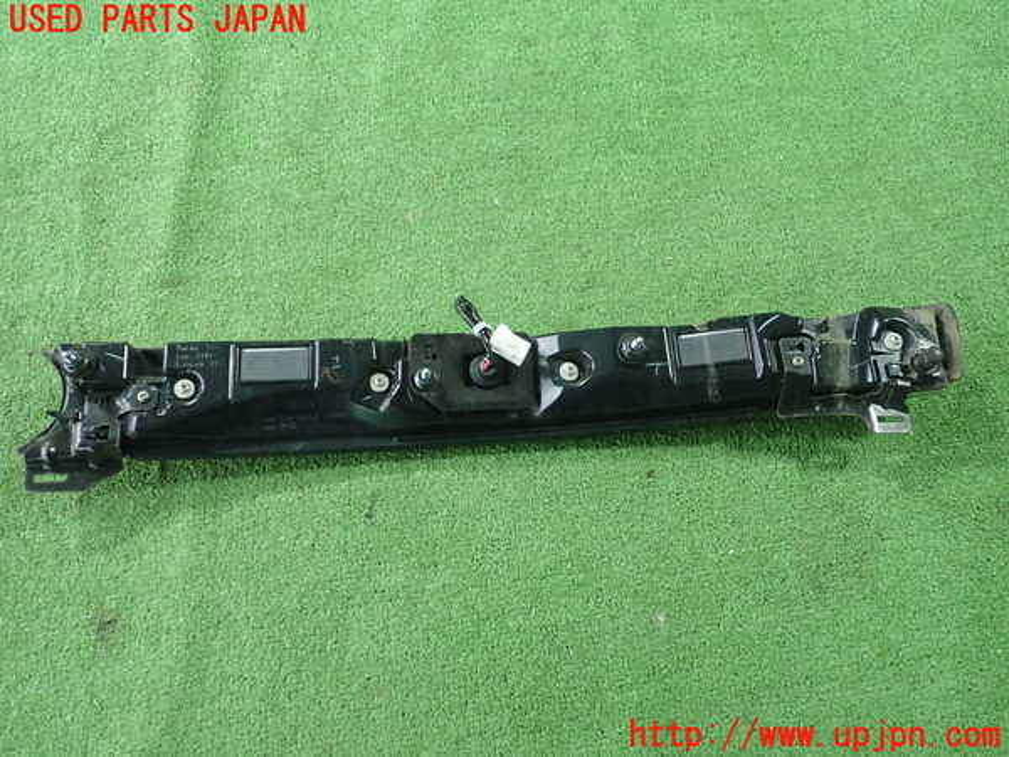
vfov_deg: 46.8
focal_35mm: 30
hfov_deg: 60.0
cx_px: 504
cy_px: 378
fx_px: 874
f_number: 2.3
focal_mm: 5.5
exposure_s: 1/125
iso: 800
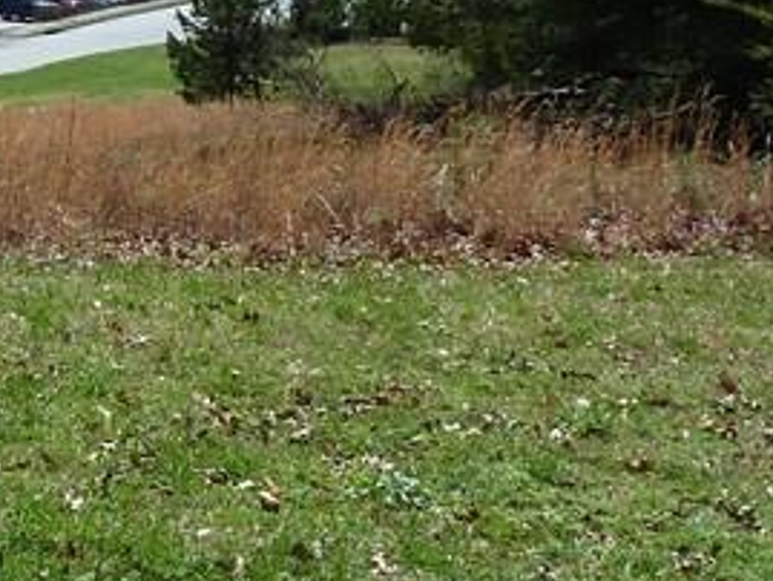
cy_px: -20
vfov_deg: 15.3
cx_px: -181
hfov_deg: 19.3
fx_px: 2122
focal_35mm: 95
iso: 80
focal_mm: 4.1
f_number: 4
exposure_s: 1/500
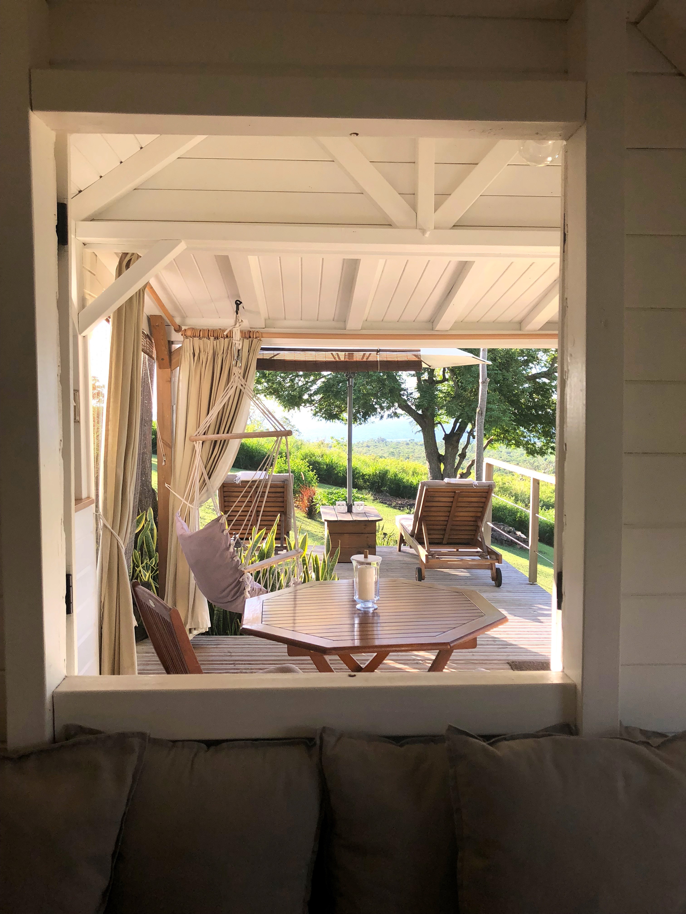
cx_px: 343
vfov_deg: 61.7
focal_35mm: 29
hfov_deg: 48.2
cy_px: 457
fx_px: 766
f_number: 1.8
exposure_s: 1/393
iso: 20
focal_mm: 3.99
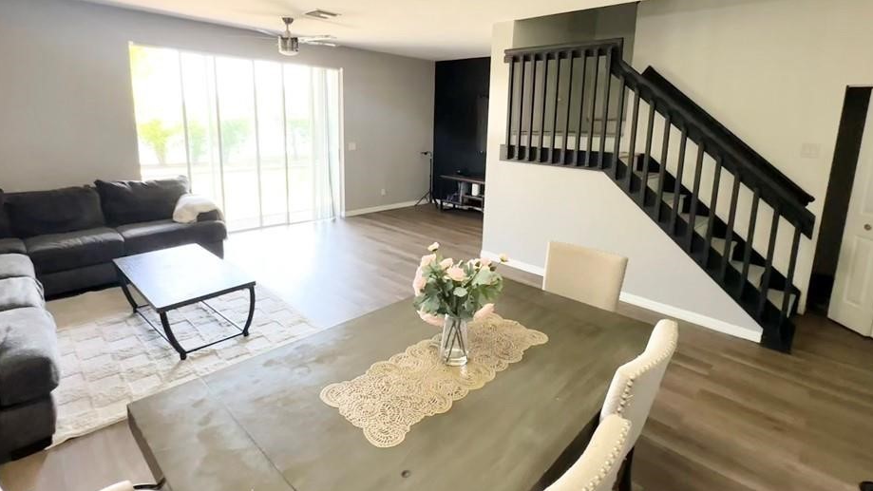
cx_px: 452
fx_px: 394
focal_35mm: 17
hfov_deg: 95.9
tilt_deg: -8.9
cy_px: 197
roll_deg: -2.5
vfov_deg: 63.4
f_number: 2.2
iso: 250
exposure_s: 1/120
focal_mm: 2.22
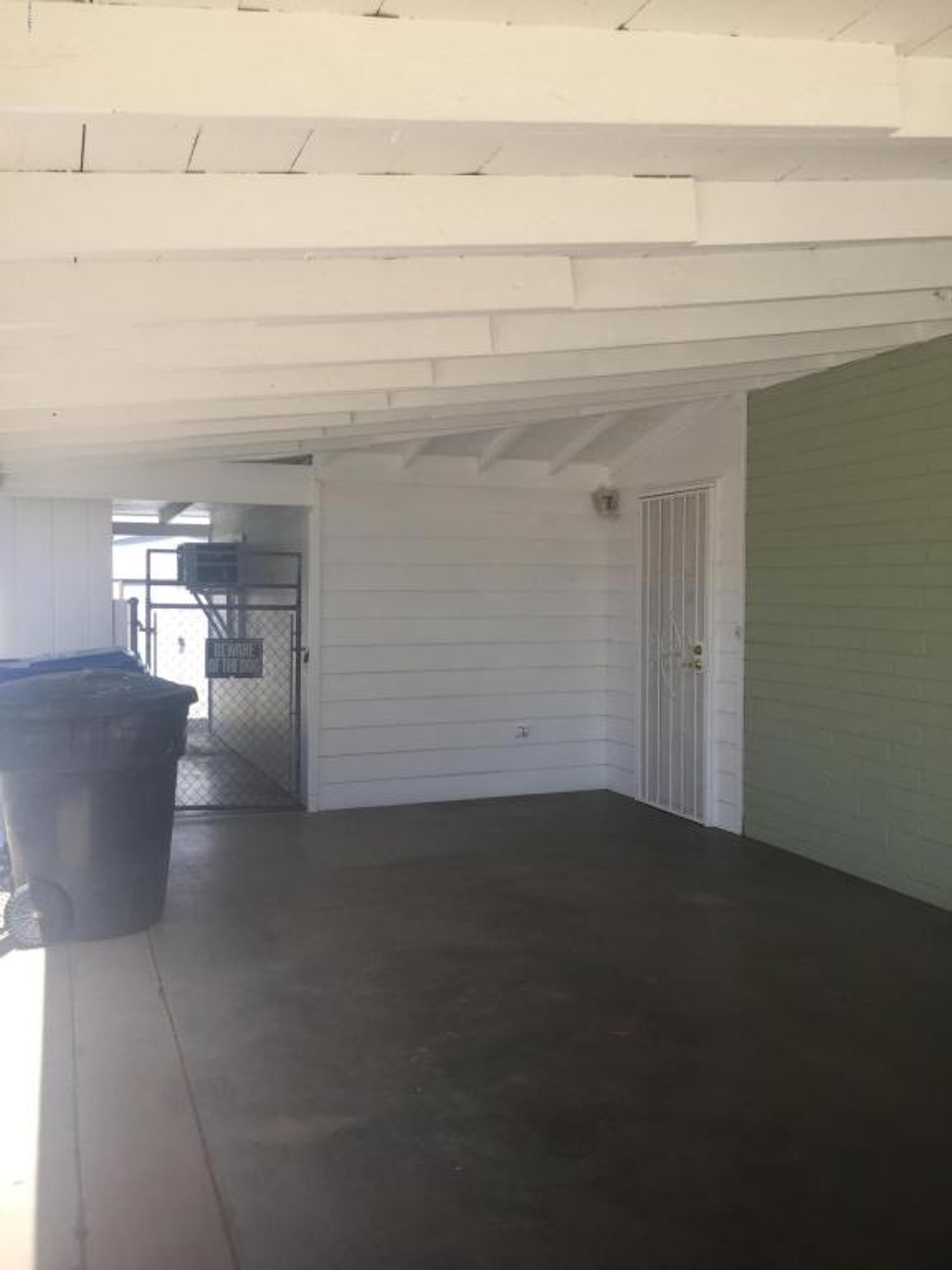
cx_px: 476
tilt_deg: -2.8
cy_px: 635
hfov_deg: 48.2
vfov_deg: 61.7
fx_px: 1063
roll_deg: -1.0
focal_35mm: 29
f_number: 2.2
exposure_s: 1/494
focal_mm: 4.15
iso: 32
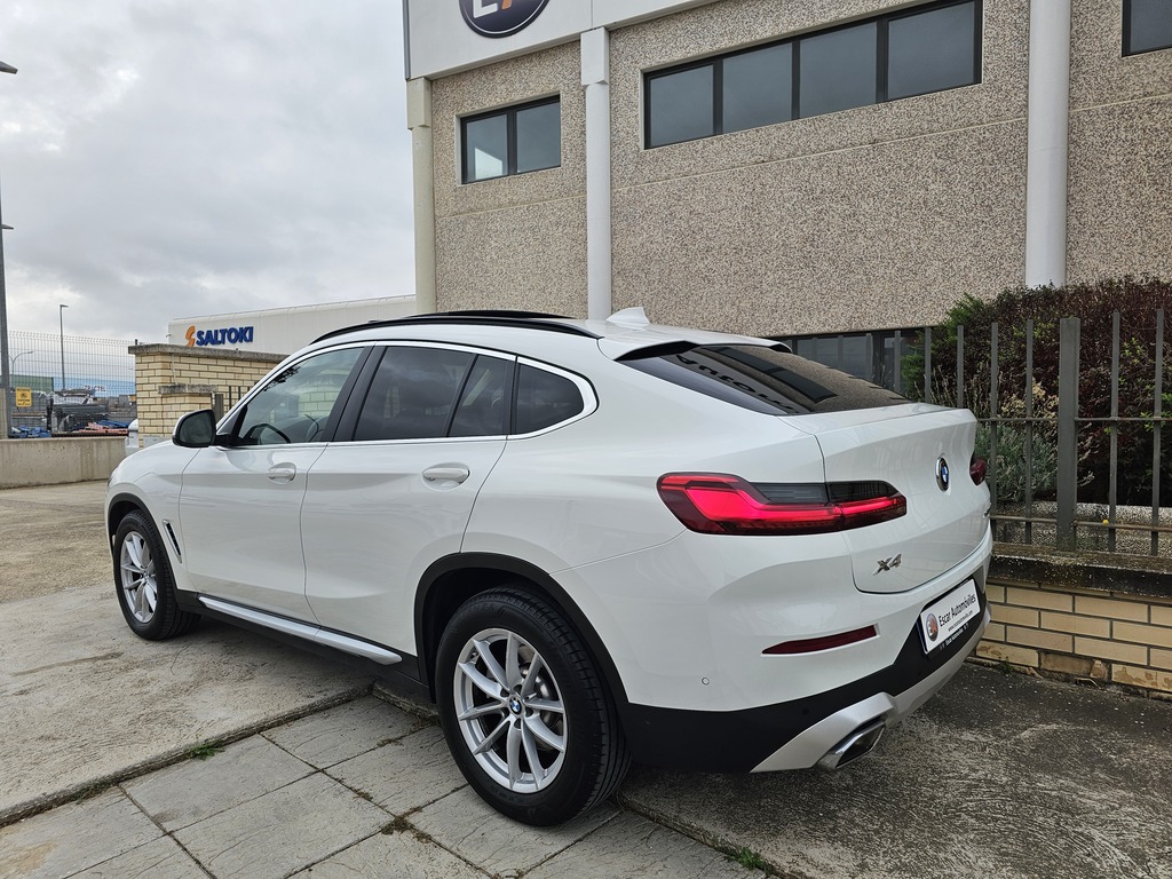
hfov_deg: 73.9
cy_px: 440
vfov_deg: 58.9
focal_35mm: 23
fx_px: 779
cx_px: 586
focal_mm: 6.3
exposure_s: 1/719
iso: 25
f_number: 1.7
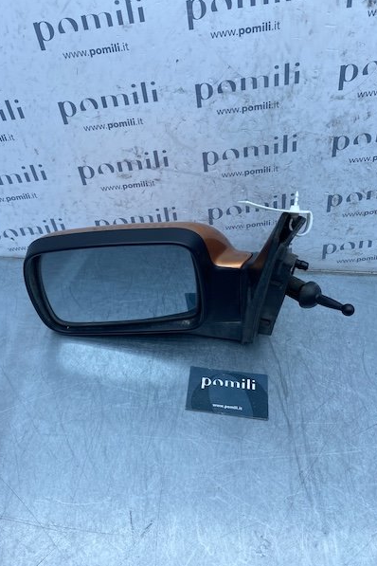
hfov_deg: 44.9
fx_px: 456
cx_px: 177
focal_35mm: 29
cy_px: 283
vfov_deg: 63.7
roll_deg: -4.1
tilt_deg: -43.6
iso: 32
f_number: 1.8
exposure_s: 1/942
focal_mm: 4.25
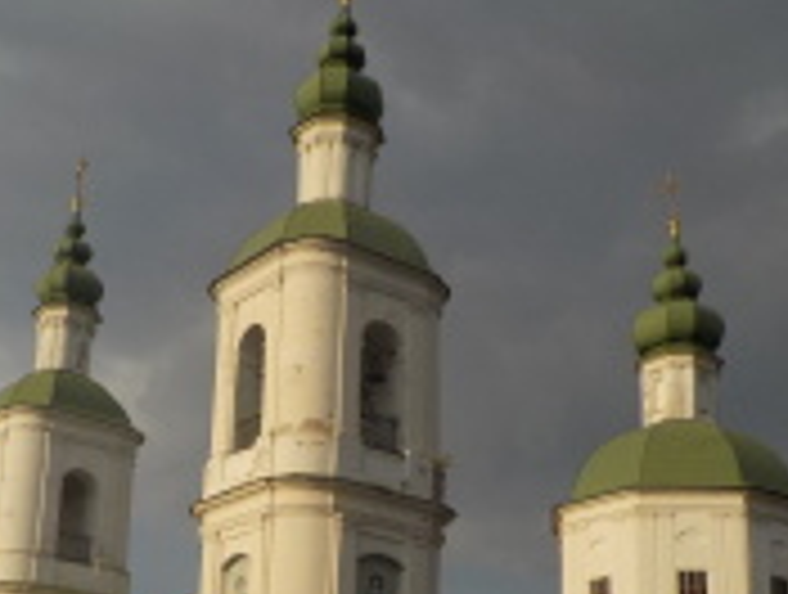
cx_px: 315
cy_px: 497
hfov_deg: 32.0
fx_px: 1369
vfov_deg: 24.0
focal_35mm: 60
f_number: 6.6
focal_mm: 4.1
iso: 125
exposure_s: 1/640
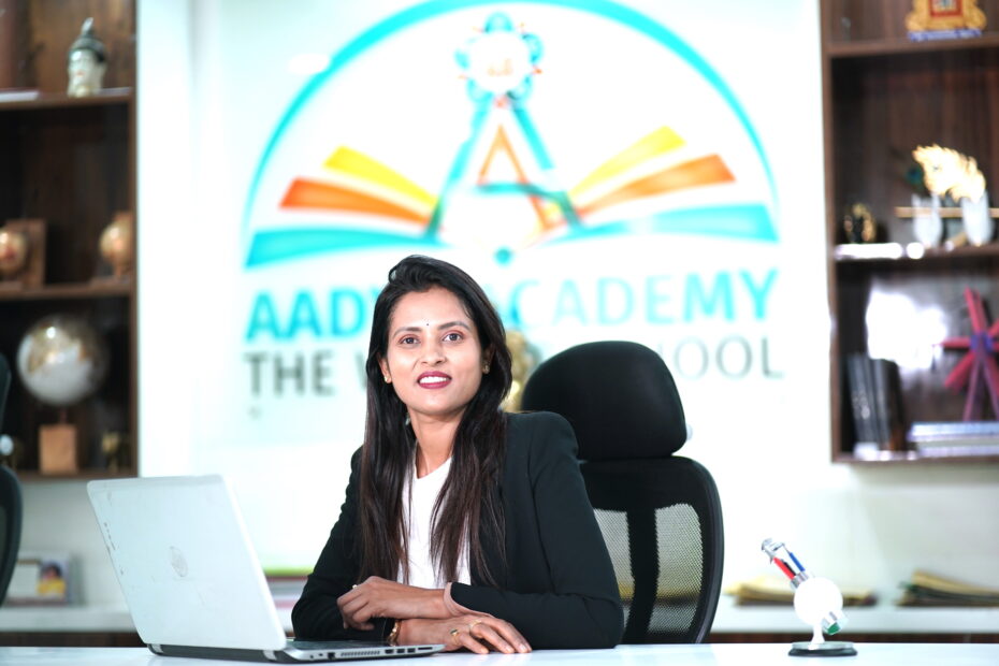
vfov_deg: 16.1
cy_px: 333
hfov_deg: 23.9
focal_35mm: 85
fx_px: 2359
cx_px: 500
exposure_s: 1/320
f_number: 1.4
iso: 500
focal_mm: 85
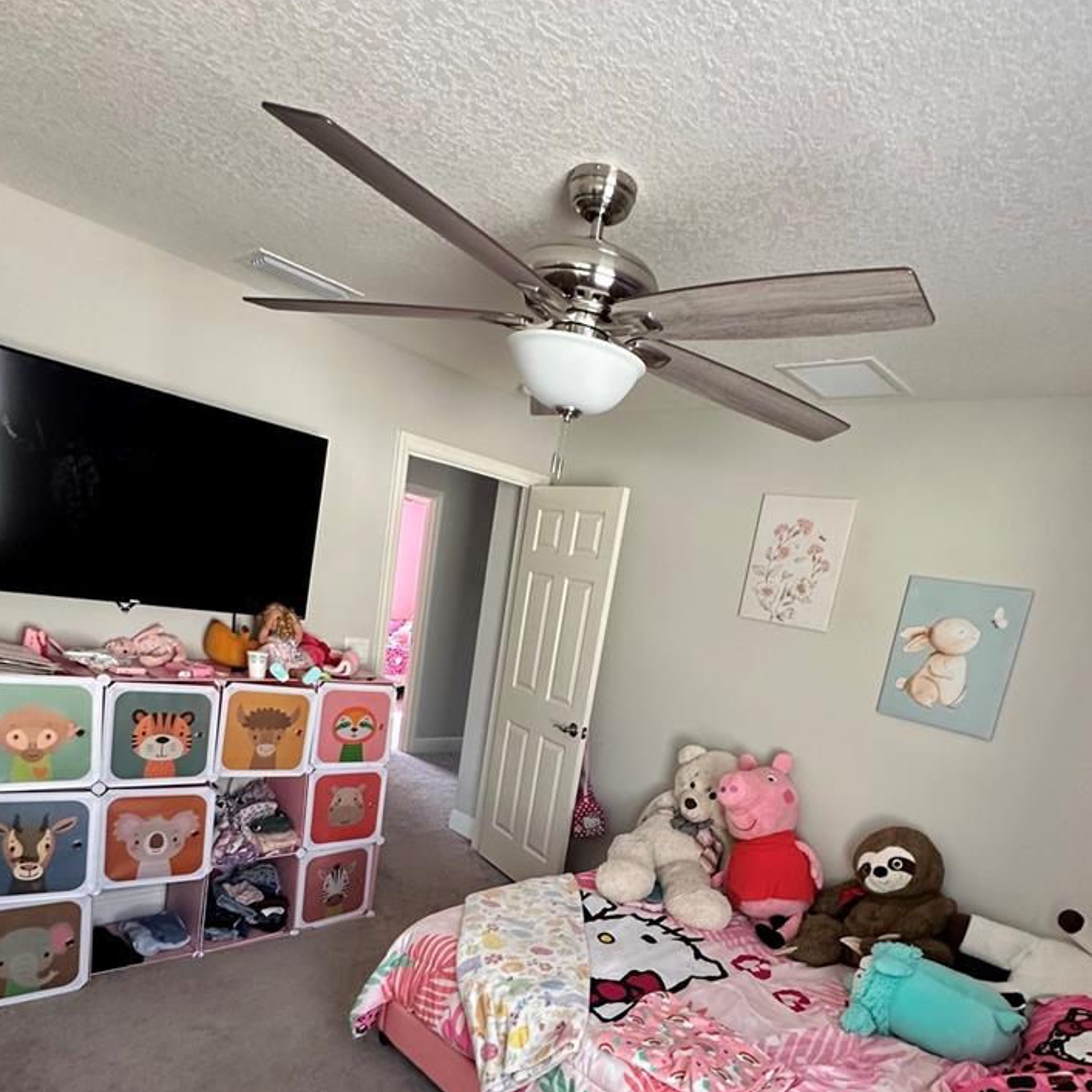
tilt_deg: -14.1
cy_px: 757
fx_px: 749
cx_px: 602
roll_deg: -11.5
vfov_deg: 69.4
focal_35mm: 21
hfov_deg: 71.9
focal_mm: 2.22
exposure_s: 1/99
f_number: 2.2
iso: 320
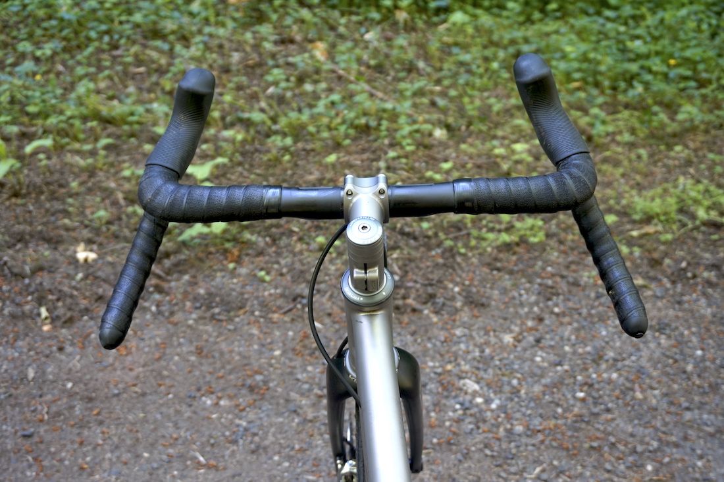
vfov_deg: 33.0
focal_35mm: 40
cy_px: 241
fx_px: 814
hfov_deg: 48.0
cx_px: 362
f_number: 4.5
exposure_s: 1/20
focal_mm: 27
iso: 200
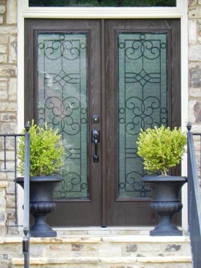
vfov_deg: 8.0
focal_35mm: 247
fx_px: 1912
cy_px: 134
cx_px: 100
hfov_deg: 6.0
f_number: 4.5
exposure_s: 1/74.2
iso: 160
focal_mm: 44
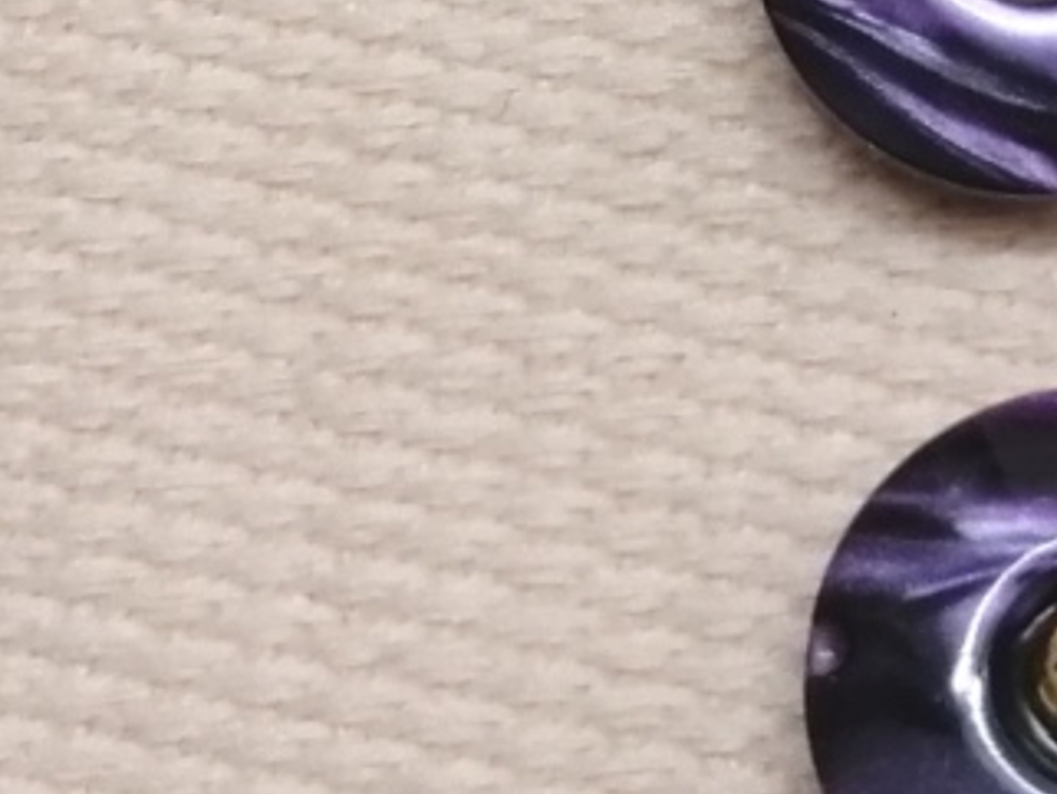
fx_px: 2627
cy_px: 306
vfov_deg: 17.2
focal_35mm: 86
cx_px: 1314
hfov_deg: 21.0
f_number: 1.8
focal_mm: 4.75
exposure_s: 1/50
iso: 160
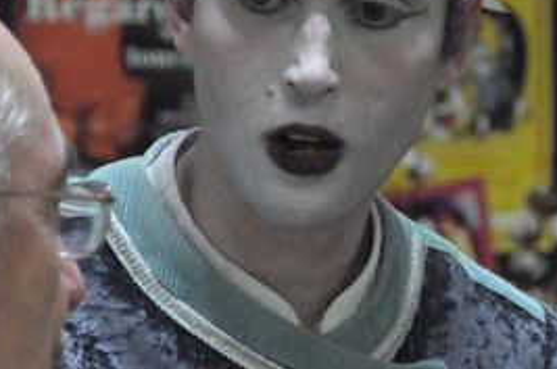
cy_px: 272
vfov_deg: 4.3
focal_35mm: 315
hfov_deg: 6.6
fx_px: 4865
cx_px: 378
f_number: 5.3
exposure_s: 1/200
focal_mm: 70
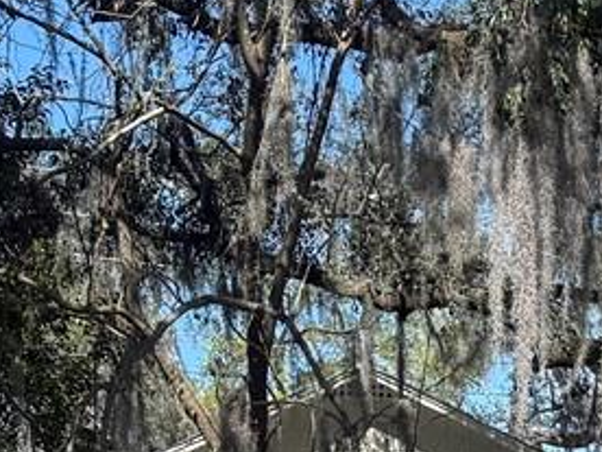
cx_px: 543
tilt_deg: -5.2
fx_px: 2417
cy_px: 897
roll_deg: -1.6
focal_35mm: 139
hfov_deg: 14.1
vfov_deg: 9.9
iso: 80
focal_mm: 6.76
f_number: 1.78
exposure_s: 1/2907
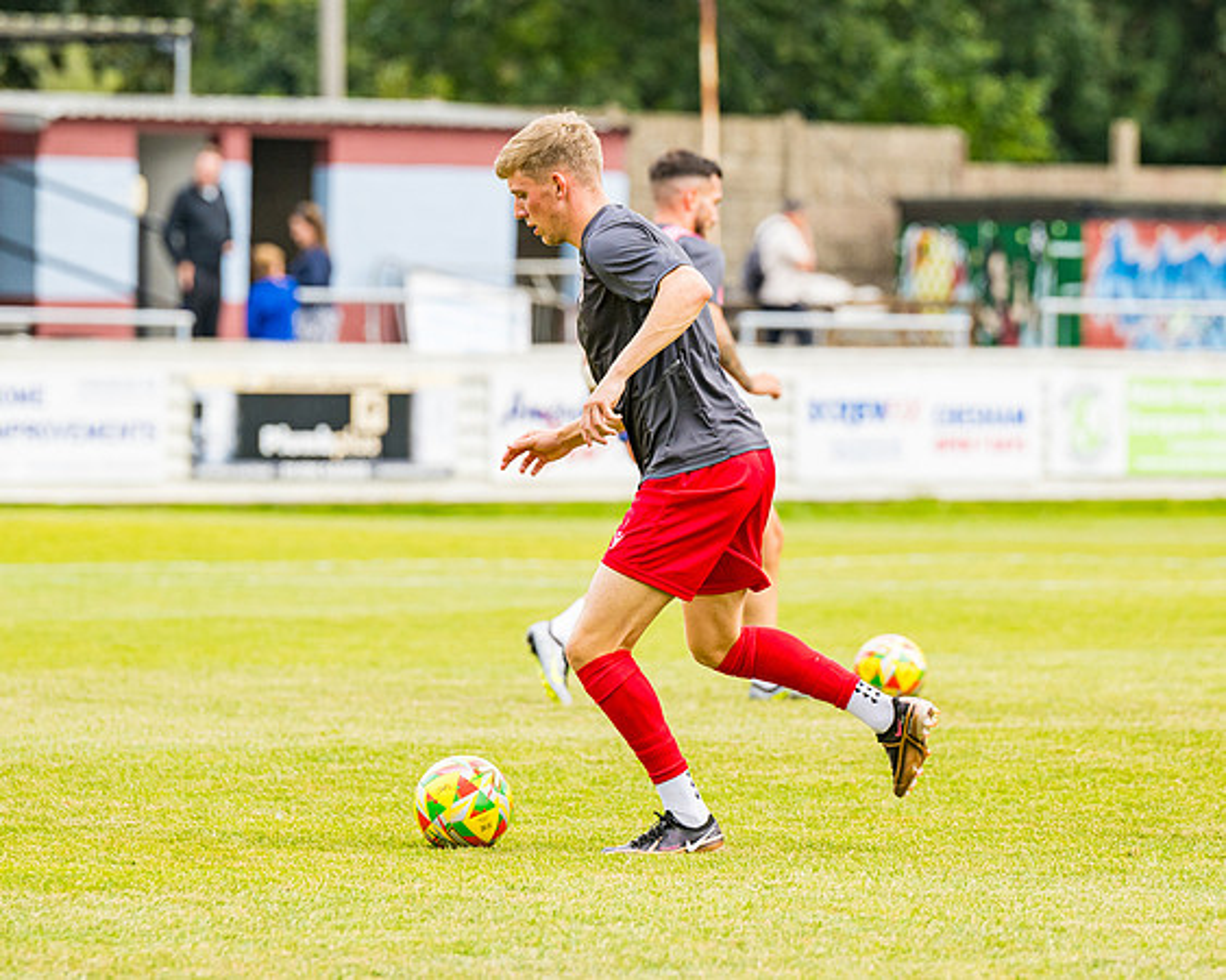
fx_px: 11568
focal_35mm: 319
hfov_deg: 6.1
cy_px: 396
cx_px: 729
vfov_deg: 4.9
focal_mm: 200
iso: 400
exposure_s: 1/1250
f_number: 4
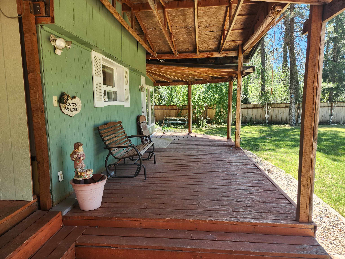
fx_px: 229
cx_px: 172
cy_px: 130
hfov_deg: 73.9
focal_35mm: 23
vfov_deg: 58.9
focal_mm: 5.4
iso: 32
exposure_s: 1/180
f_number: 1.8
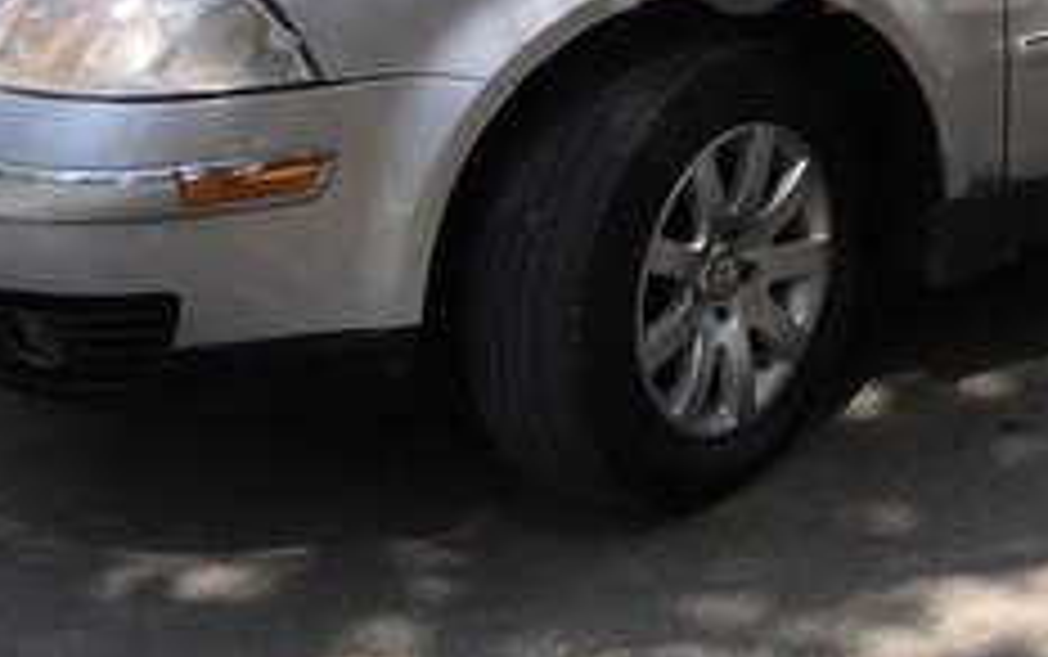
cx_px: 1035
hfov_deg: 22.9
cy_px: -56
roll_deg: +0.3
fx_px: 2487
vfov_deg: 14.7
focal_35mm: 87
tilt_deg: -14.2
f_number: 2.2
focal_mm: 4.15
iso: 32
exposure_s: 1/444
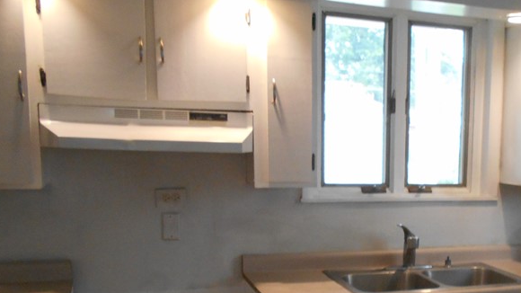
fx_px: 691
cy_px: 272
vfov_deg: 23.2
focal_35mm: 50
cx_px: 439
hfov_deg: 39.2
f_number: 3.2
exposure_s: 1/30
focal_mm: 4.6
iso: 320
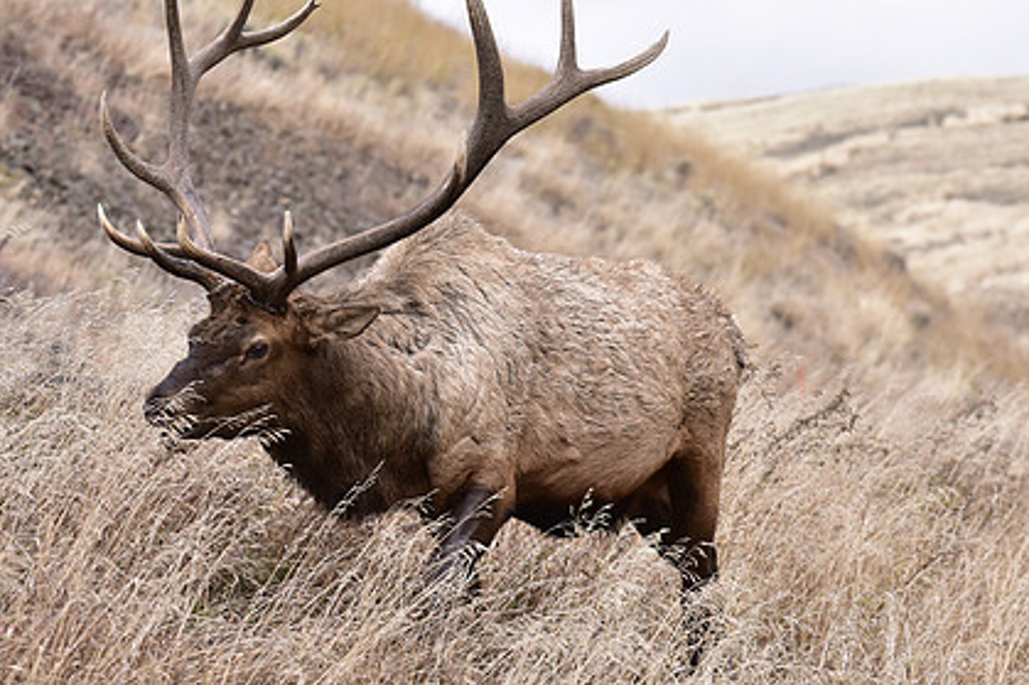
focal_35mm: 187
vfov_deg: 7.3
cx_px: 454
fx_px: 5343
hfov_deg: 11.0
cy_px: 318
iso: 1000
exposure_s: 1/400
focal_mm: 135
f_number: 6.3
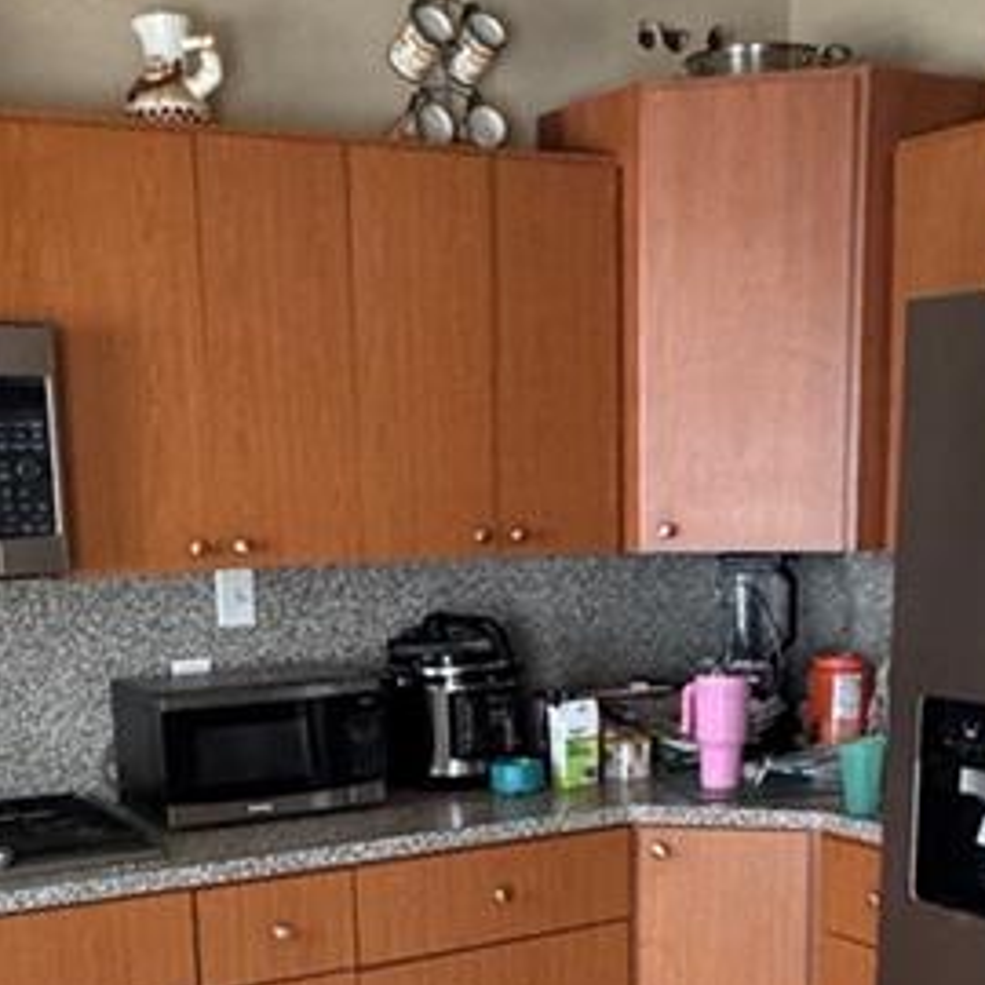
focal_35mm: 55
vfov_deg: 29.8
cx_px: 518
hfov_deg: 31.1
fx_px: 1771
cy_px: 890
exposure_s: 1/60
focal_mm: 2.22
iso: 800
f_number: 2.2
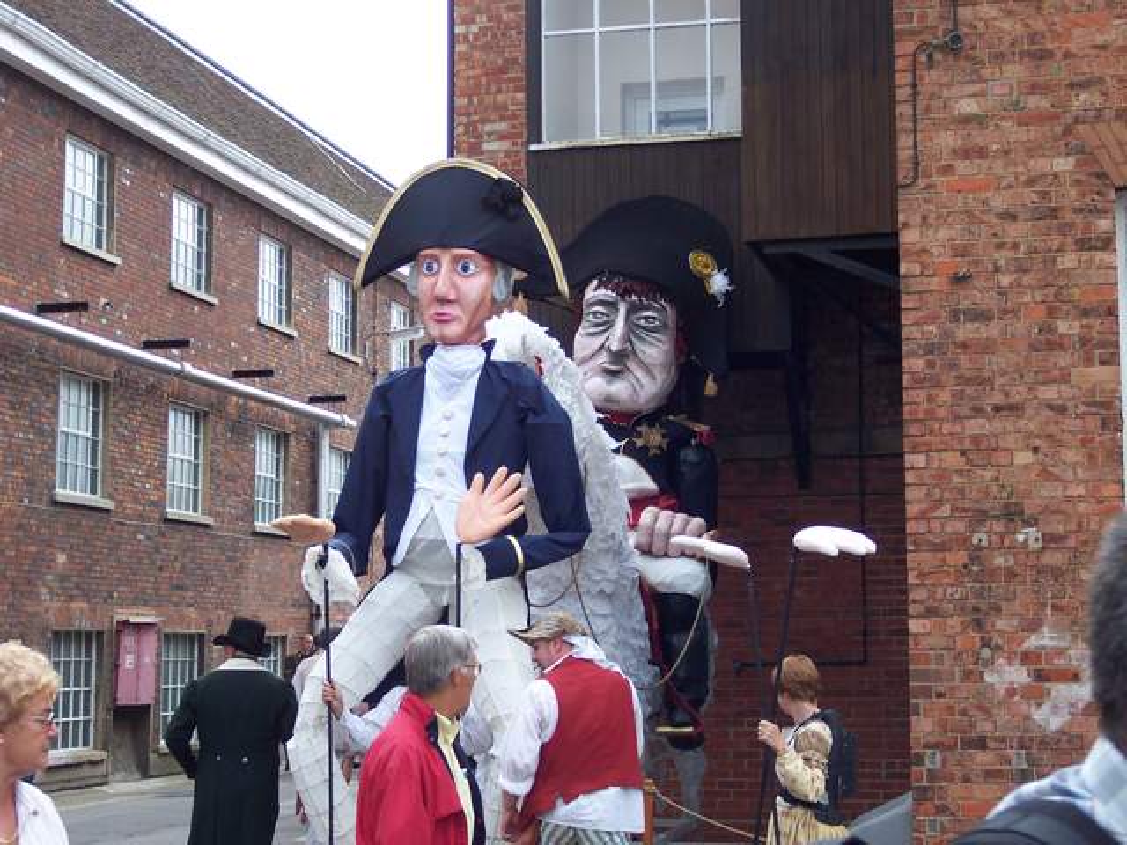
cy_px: 422
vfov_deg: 23.3
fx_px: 2051
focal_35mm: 63
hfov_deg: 30.7
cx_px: 564
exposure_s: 1/350
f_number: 3.4
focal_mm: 13.3
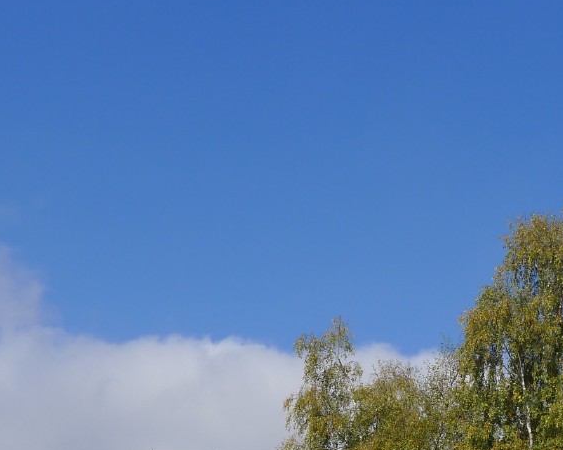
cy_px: 359
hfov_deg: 20.4
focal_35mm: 94
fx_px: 1566
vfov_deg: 16.2
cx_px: 260
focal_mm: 10
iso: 80
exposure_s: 1/1000
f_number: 4
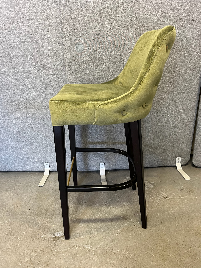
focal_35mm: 26
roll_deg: +4.6
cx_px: 100
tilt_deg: -20.5
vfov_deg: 67.3
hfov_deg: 53.1
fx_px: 201
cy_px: 134
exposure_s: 1/50
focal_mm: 5.1
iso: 200
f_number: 1.6
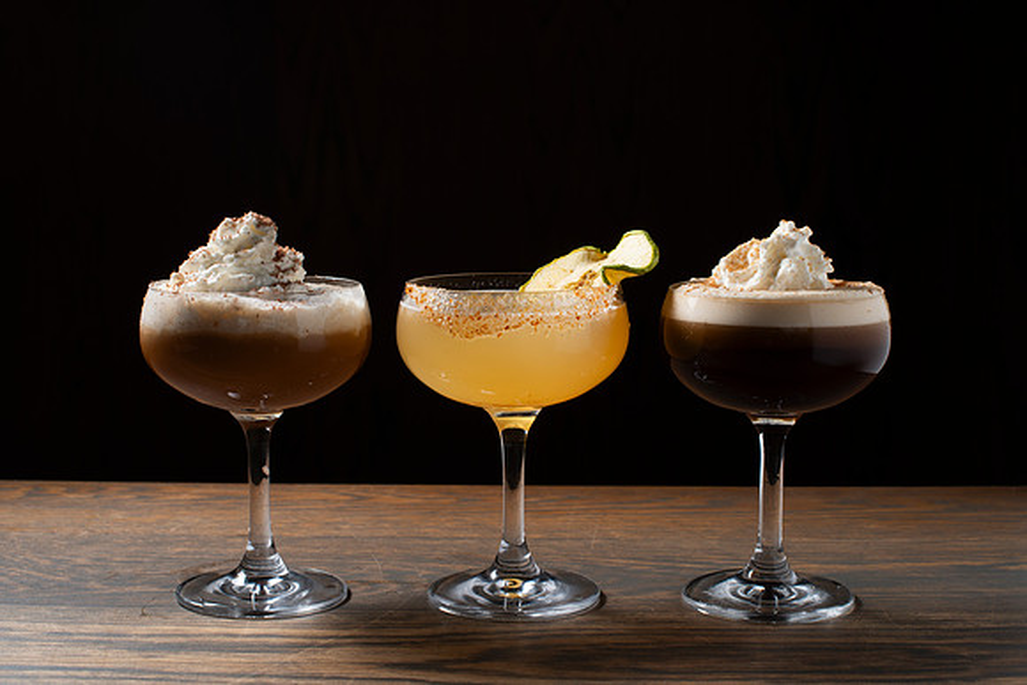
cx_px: 513
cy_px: 355
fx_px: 1502
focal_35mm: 53
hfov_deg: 37.8
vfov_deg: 25.7
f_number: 10
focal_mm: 50
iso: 200
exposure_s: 1/200
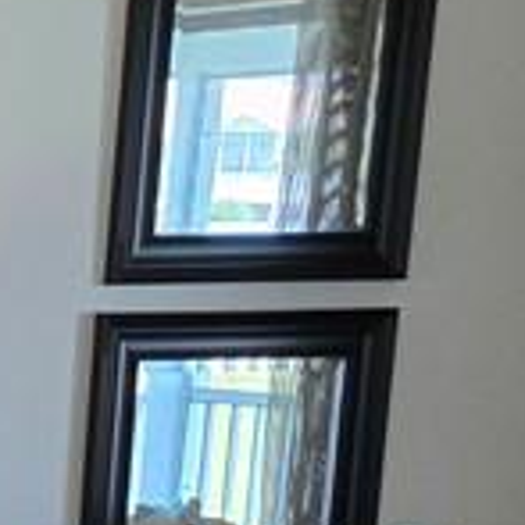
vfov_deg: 11.9
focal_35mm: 142
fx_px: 2437
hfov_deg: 9.9
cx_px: -961
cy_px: 689
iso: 160
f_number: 1.8
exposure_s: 1/120
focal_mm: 5.4
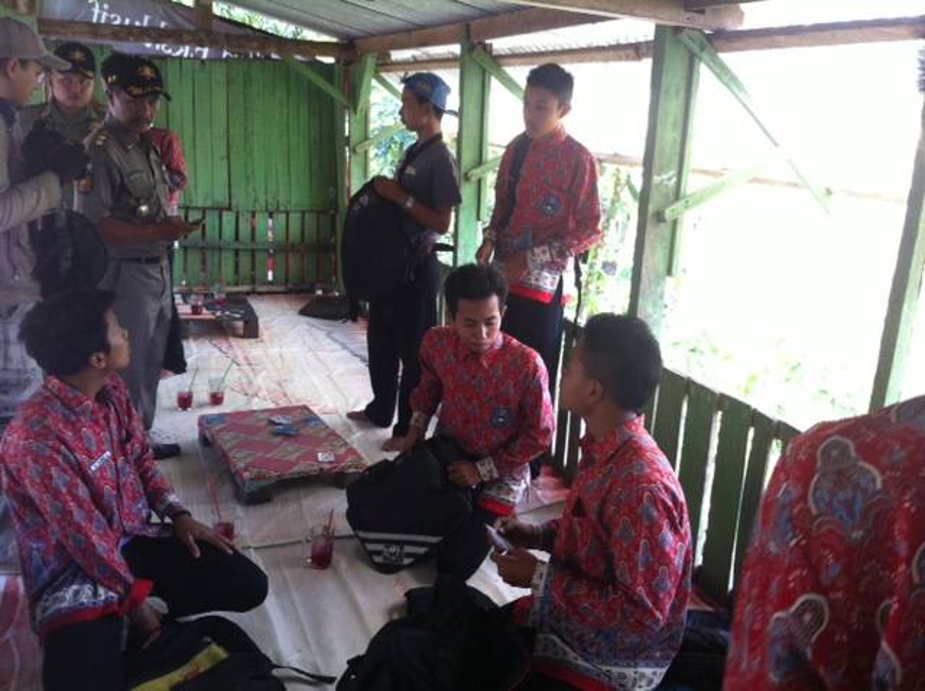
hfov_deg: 52.7
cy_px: 346
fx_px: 934
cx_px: 462
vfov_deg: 40.6
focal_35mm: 35
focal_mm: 3.85
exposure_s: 1/60
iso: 100
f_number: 2.8
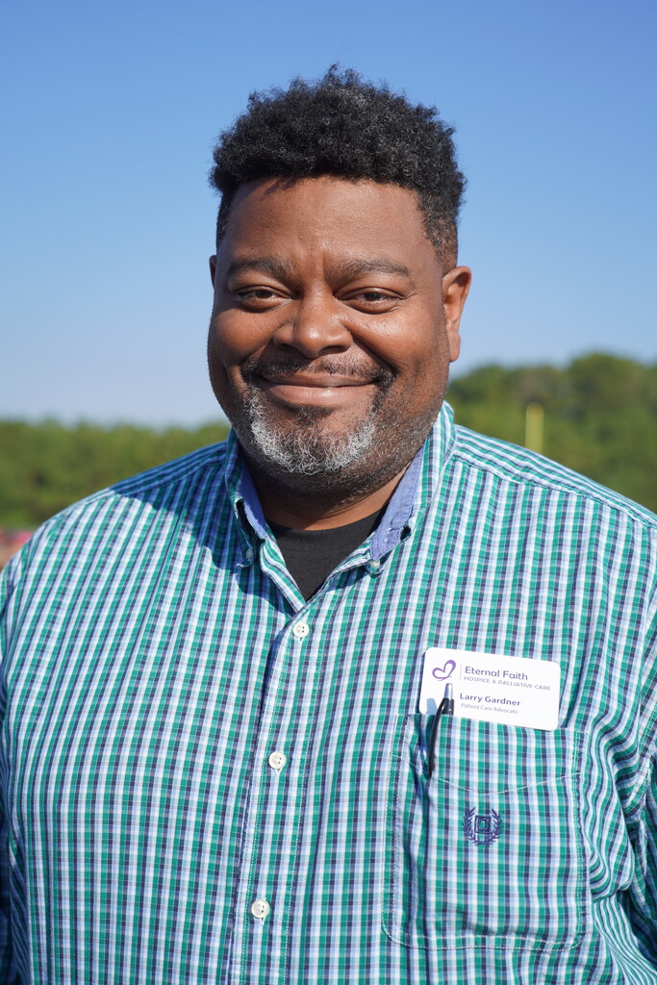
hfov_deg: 26.5
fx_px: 1396
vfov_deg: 38.9
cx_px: 328
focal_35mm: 51
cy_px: 492
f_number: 4.5
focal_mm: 51
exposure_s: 1/800
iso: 100
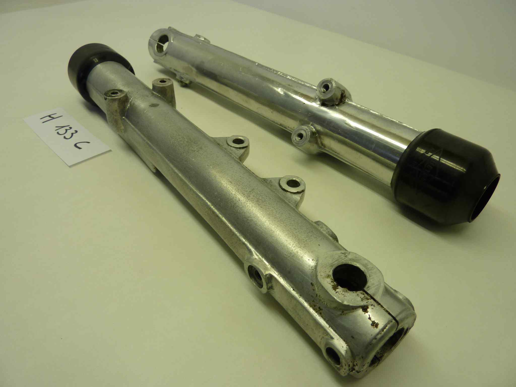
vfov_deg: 54.9
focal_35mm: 25
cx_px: 258
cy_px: 194
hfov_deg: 69.4
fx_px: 373
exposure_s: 1/50
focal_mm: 4.1
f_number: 3.3
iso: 80
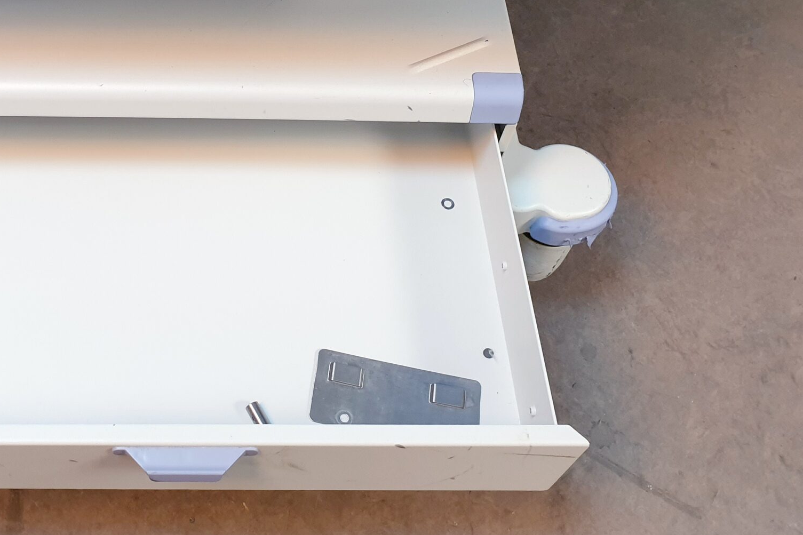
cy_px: 82
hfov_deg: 41.3
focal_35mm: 46
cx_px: 189
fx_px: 1026
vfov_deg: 28.4
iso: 200
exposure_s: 1/50
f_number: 2.4
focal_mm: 4.3
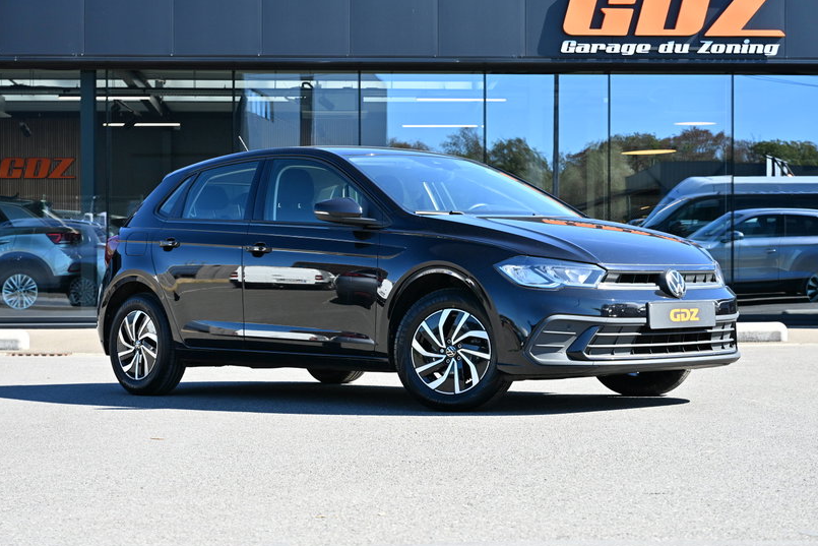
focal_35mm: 73
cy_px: 267
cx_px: 407
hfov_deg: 27.7
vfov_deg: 18.7
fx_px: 1659
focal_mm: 70
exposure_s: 1/500
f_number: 8
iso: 640
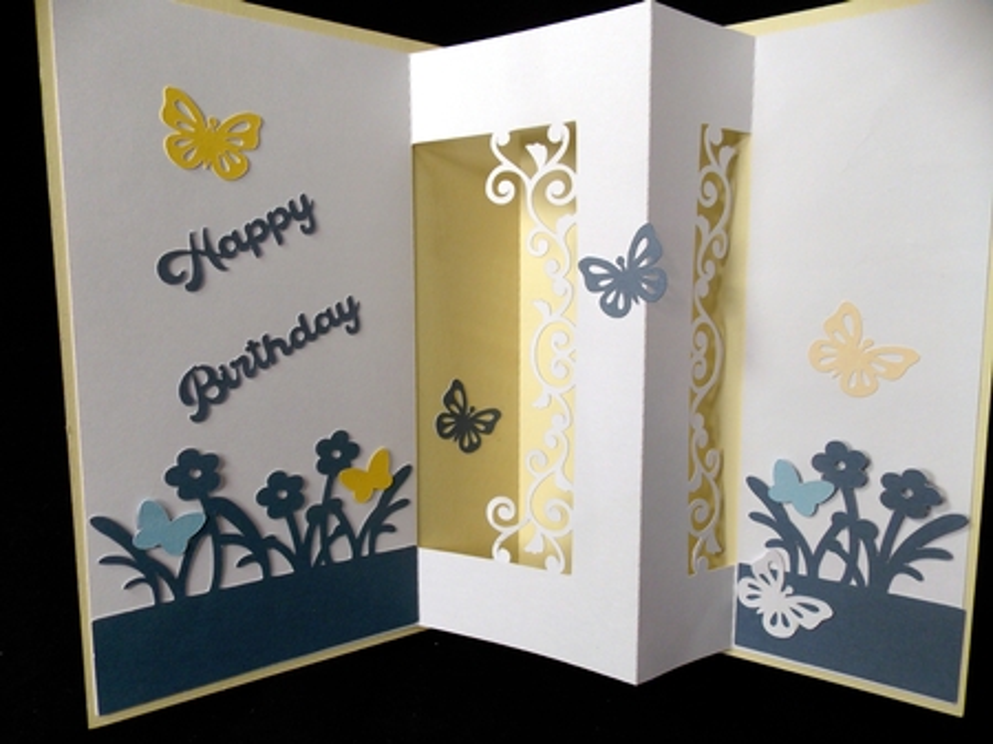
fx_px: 659
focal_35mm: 23
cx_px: 496
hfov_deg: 74.0
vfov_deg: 58.8
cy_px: 372
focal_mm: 4
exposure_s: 1/60
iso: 80
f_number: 3.1
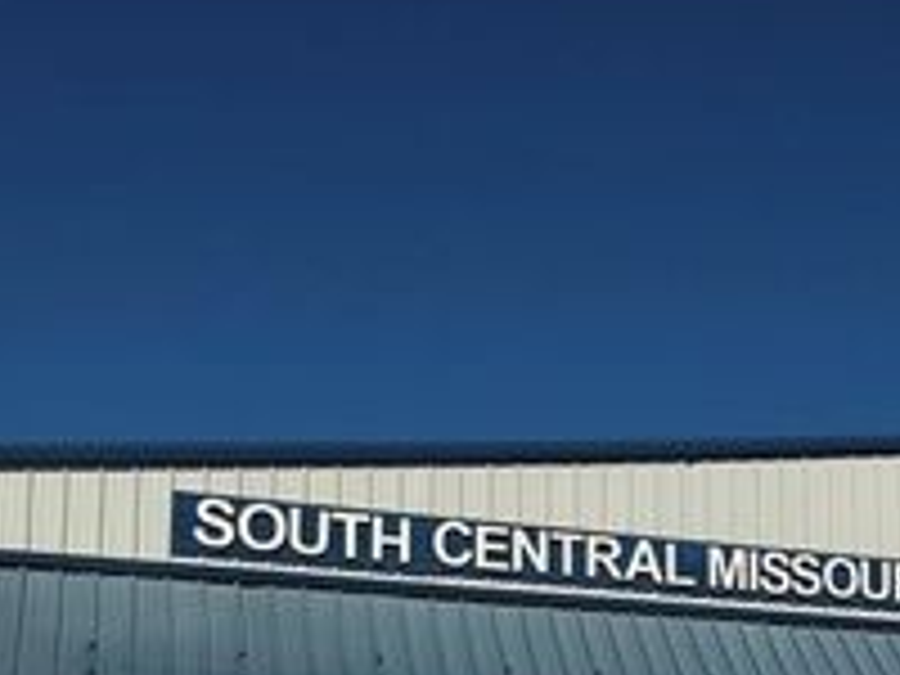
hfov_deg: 31.2
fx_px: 1560
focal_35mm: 60
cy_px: 704
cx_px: 747
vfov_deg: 23.2
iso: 80
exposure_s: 1/10417
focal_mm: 6.76
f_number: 1.78
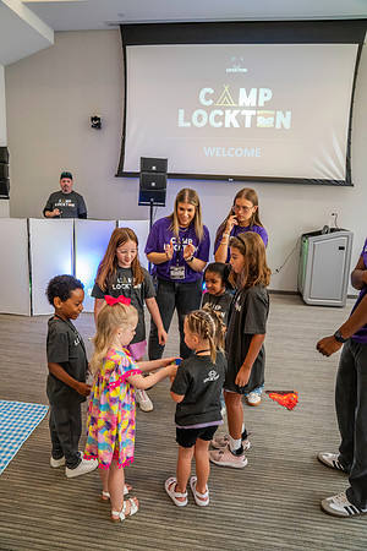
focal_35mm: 24
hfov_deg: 53.1
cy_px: 276
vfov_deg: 73.7
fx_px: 367
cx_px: 184
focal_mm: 24
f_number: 4
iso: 4000
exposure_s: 1/160
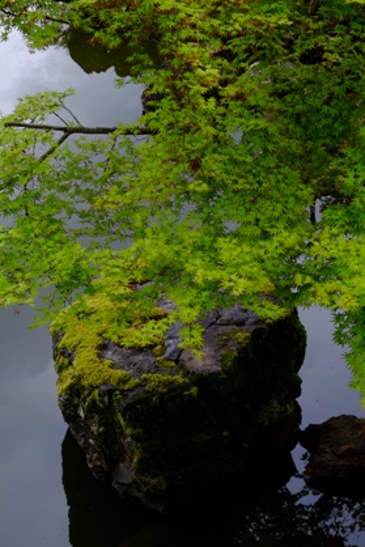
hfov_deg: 18.4
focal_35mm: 74
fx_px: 1124
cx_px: 185
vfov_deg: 27.3
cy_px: 289
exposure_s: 1/100
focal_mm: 46.3
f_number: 8
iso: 400
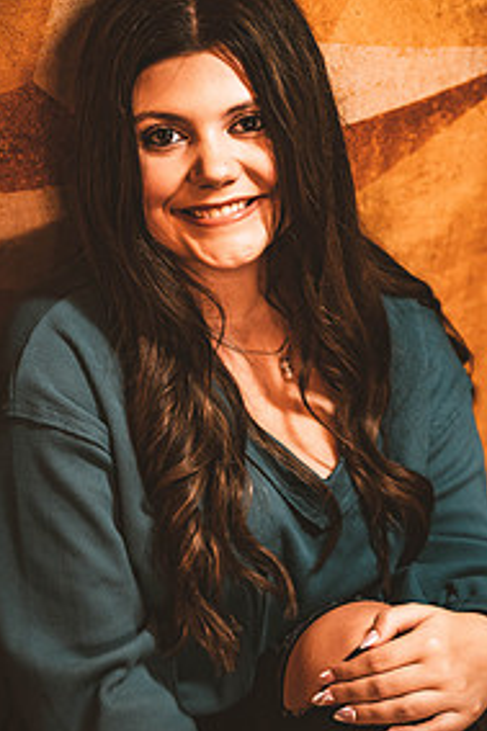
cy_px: 350
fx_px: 1930
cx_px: 276
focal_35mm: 95
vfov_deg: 21.5
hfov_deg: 14.4
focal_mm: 60
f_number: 2.8
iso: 1600
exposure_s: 1/125
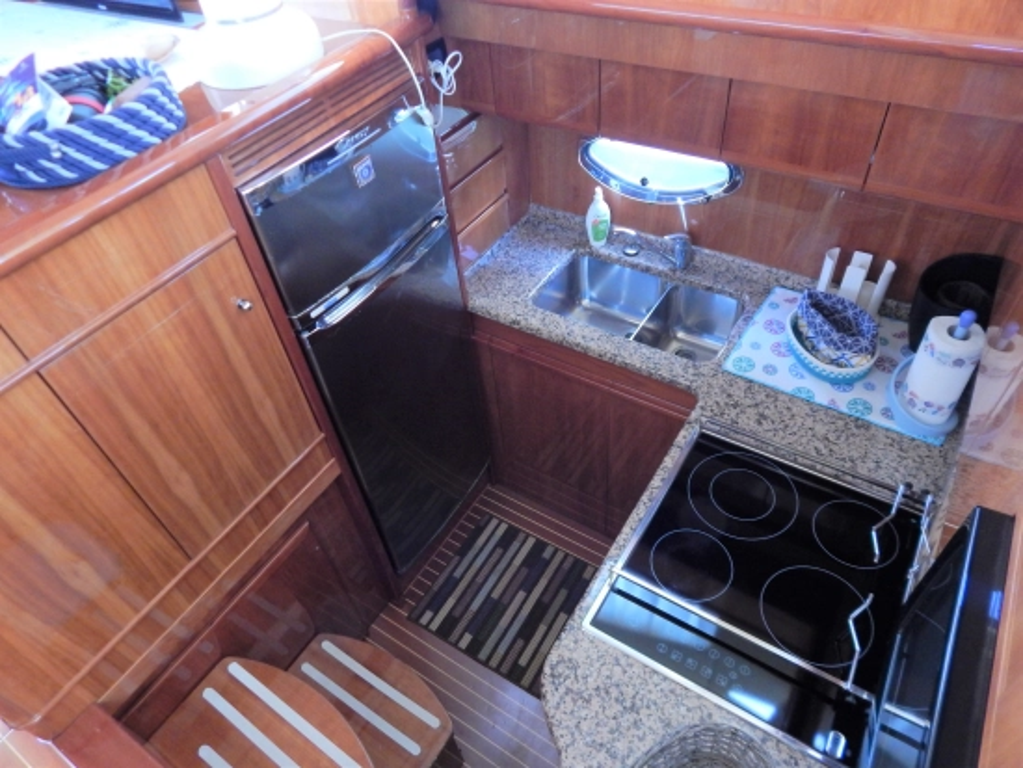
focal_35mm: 23
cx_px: 512
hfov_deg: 73.9
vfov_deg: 58.9
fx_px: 680
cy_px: 384
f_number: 3
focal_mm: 4
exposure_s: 1/25
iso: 400
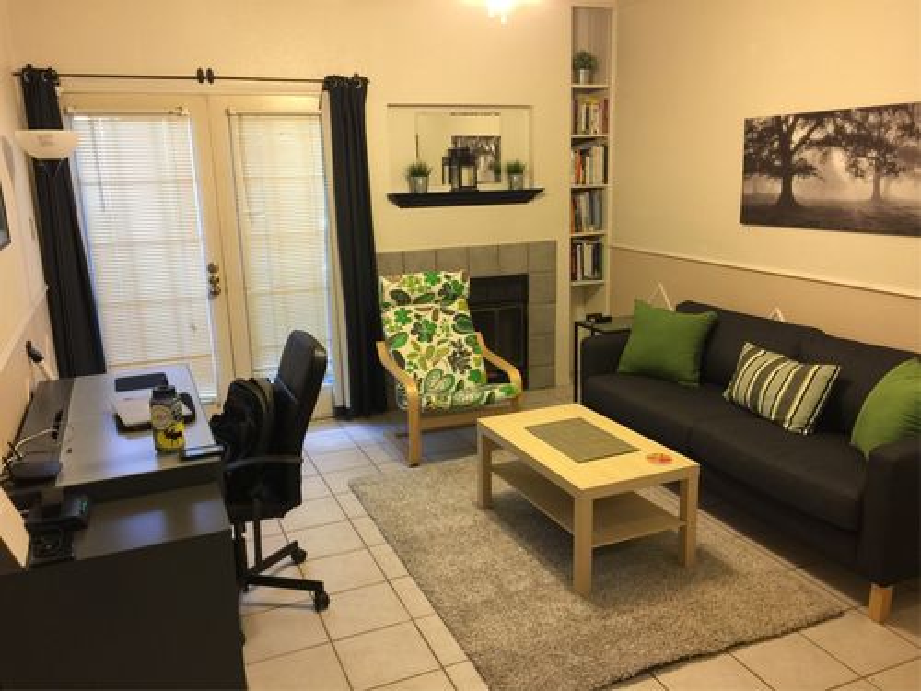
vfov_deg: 48.2
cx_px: 460
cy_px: 346
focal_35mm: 29
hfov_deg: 61.7
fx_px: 772
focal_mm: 4.15
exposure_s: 1/15
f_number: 2.2
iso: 64
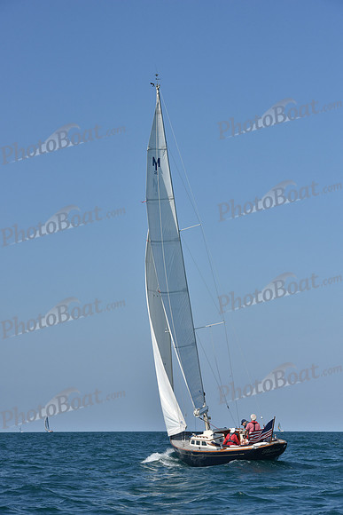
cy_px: 258
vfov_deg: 20.8
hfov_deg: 14.0
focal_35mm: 98
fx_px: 1400
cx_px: 172
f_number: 8
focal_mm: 98
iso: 250
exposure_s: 1/1600
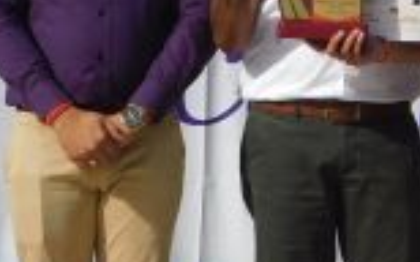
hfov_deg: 9.9
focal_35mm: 211
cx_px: 196
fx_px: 2413
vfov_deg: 6.2
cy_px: -3
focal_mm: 9
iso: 125
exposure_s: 1/1500
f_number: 3.8
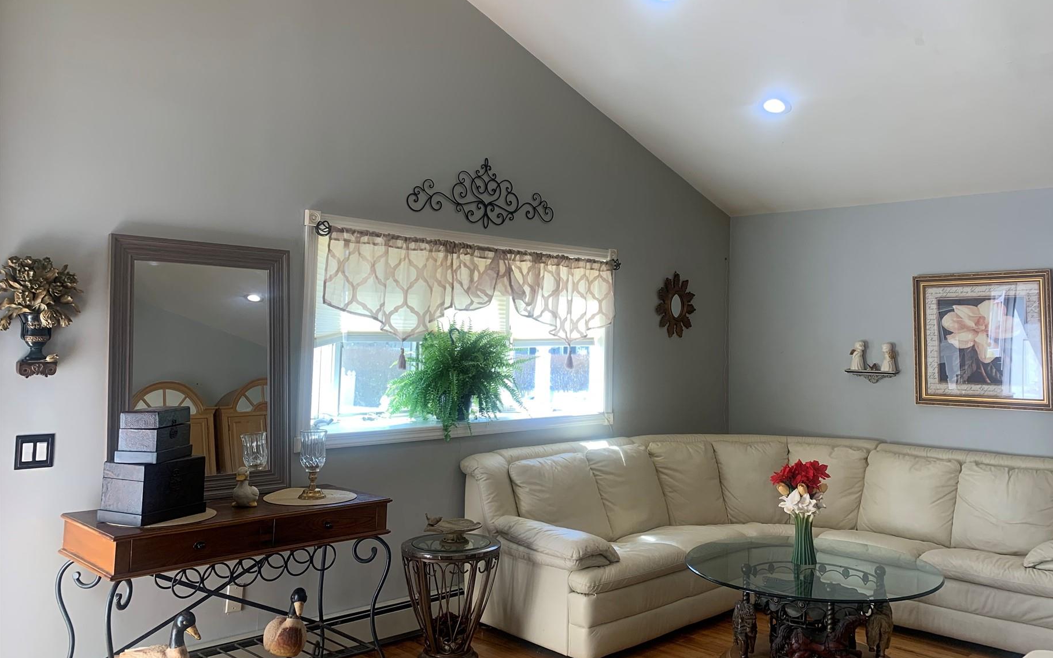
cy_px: 282
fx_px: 890
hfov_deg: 61.0
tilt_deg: +2.5
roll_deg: -0.9
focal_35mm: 31
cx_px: 591
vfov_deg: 40.5
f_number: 1.8
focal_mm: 4.25
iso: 32
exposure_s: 1/120
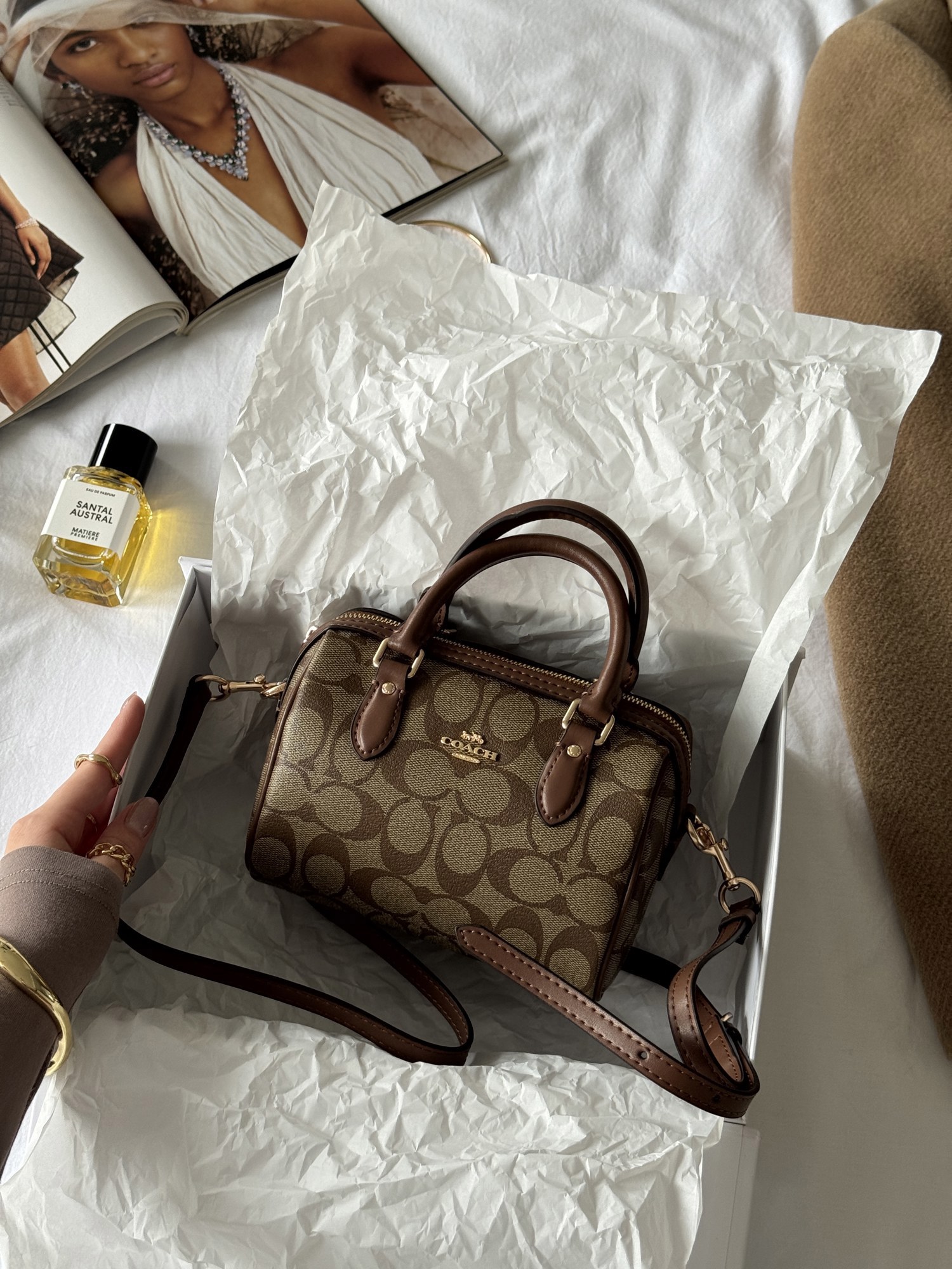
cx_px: 476
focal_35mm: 48
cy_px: 634
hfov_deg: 30.3
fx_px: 1760
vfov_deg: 39.7
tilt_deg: -61.3
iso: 80
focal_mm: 6.76
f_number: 1.78
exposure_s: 1/121
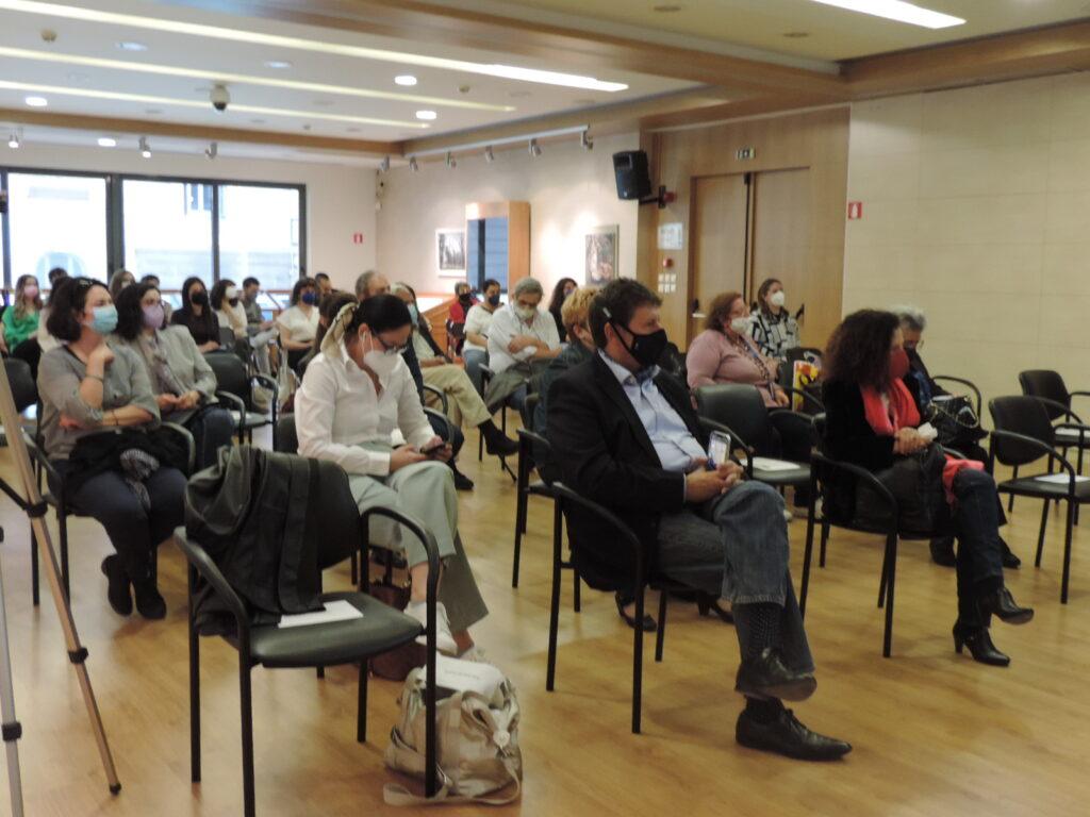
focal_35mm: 35
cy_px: 408
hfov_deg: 52.6
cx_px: 545
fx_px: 1102
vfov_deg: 40.7
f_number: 3.3
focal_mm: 6.2
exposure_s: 1/15
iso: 400
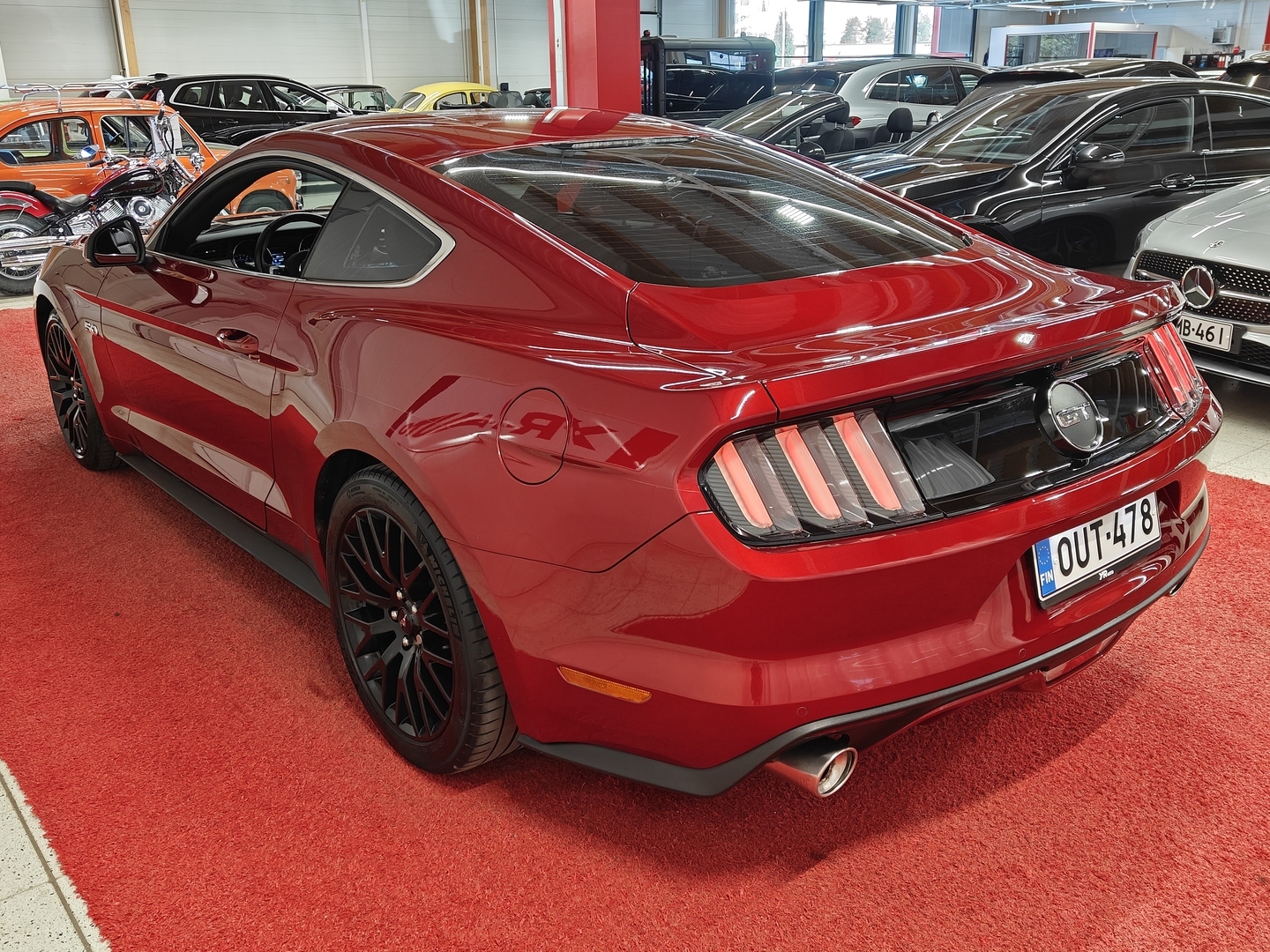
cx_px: 635
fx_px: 1137
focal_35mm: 31
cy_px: 476
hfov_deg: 58.4
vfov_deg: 45.4
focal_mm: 5.59
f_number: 1.8
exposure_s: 1/50
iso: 100
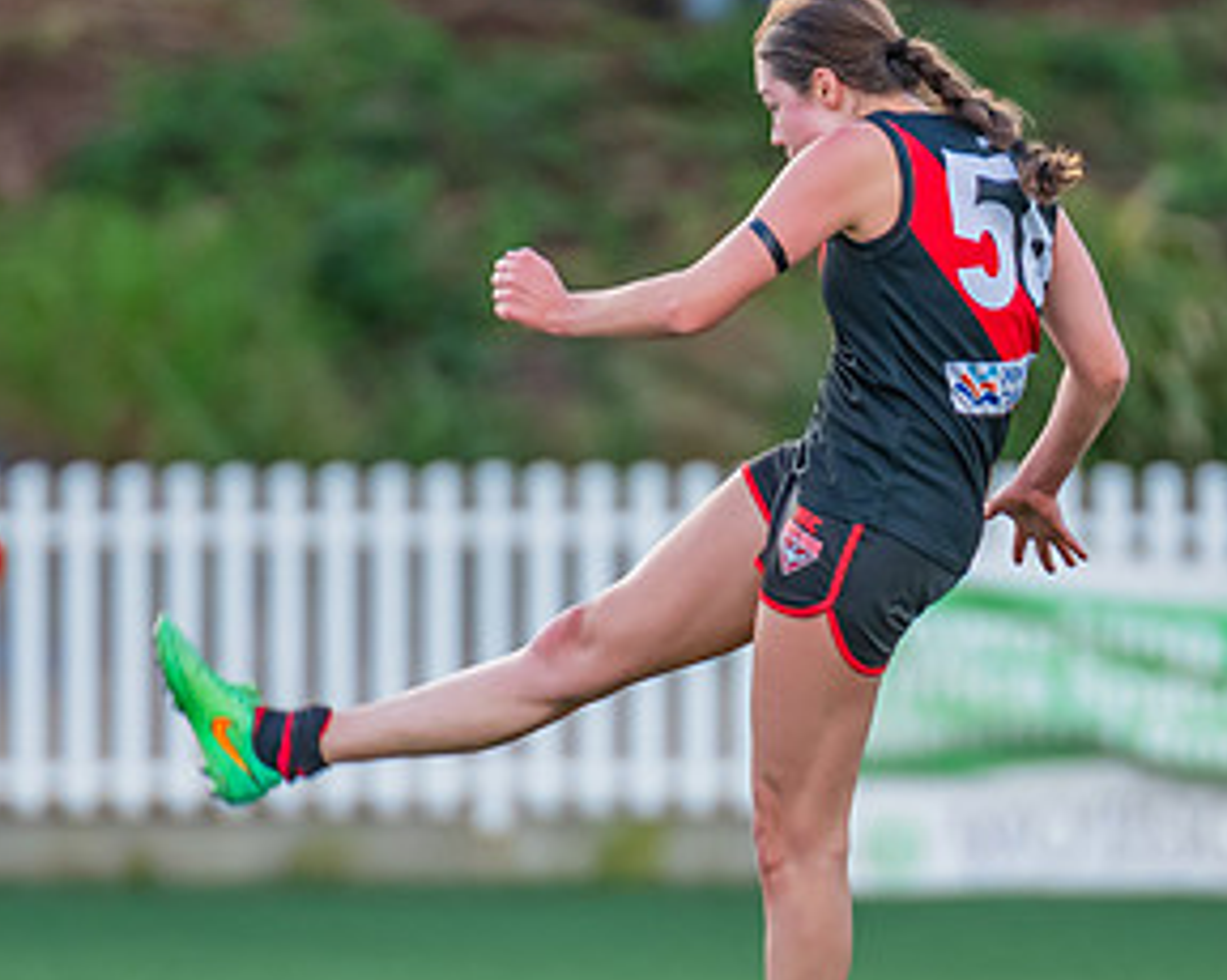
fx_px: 48120
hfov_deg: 1.5
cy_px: 661
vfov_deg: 1.2
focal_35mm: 1326
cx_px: 686
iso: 800
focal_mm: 420
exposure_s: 1/800
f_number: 4
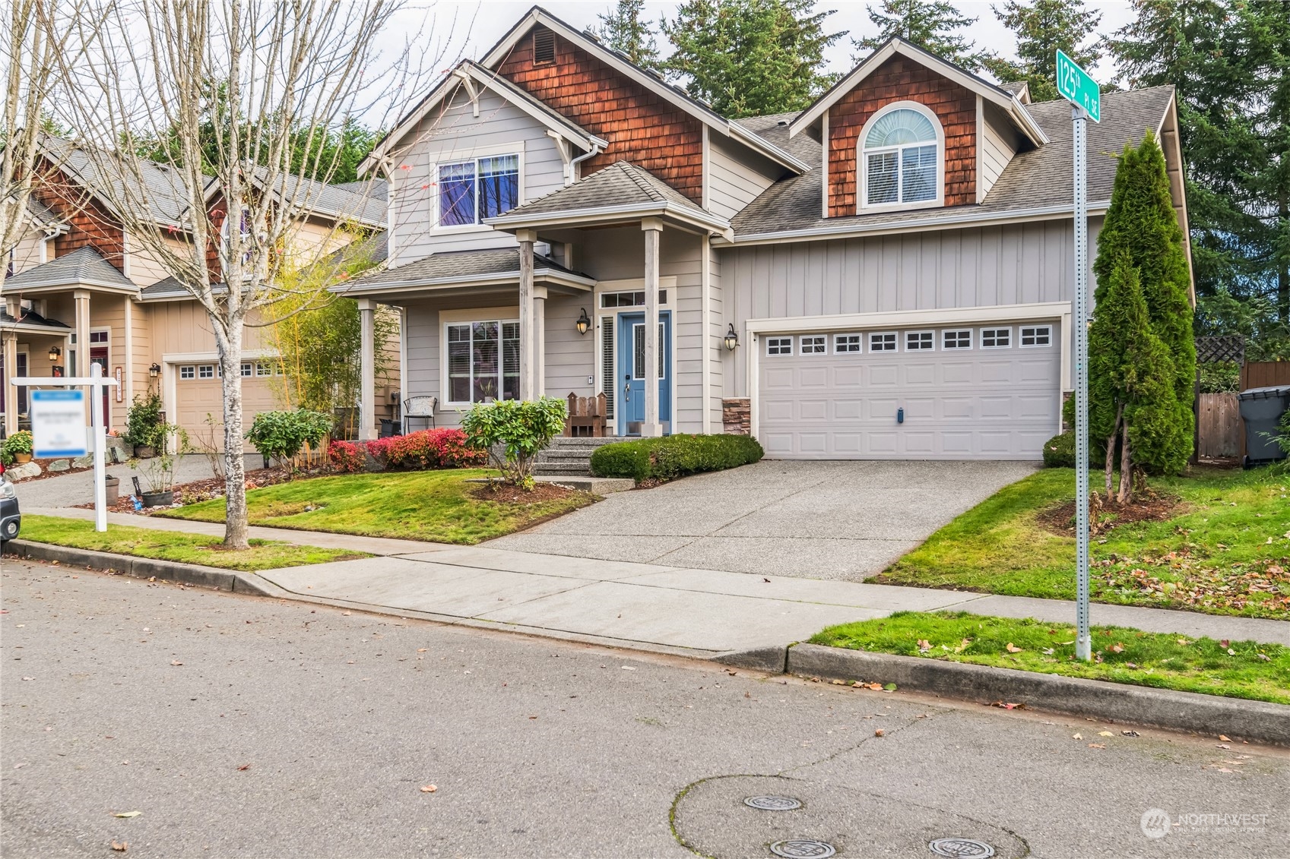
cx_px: 645
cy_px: 430
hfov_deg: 54.4
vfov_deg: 37.8
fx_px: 1254
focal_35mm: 35
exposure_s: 1/60
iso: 640
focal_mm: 35
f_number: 10
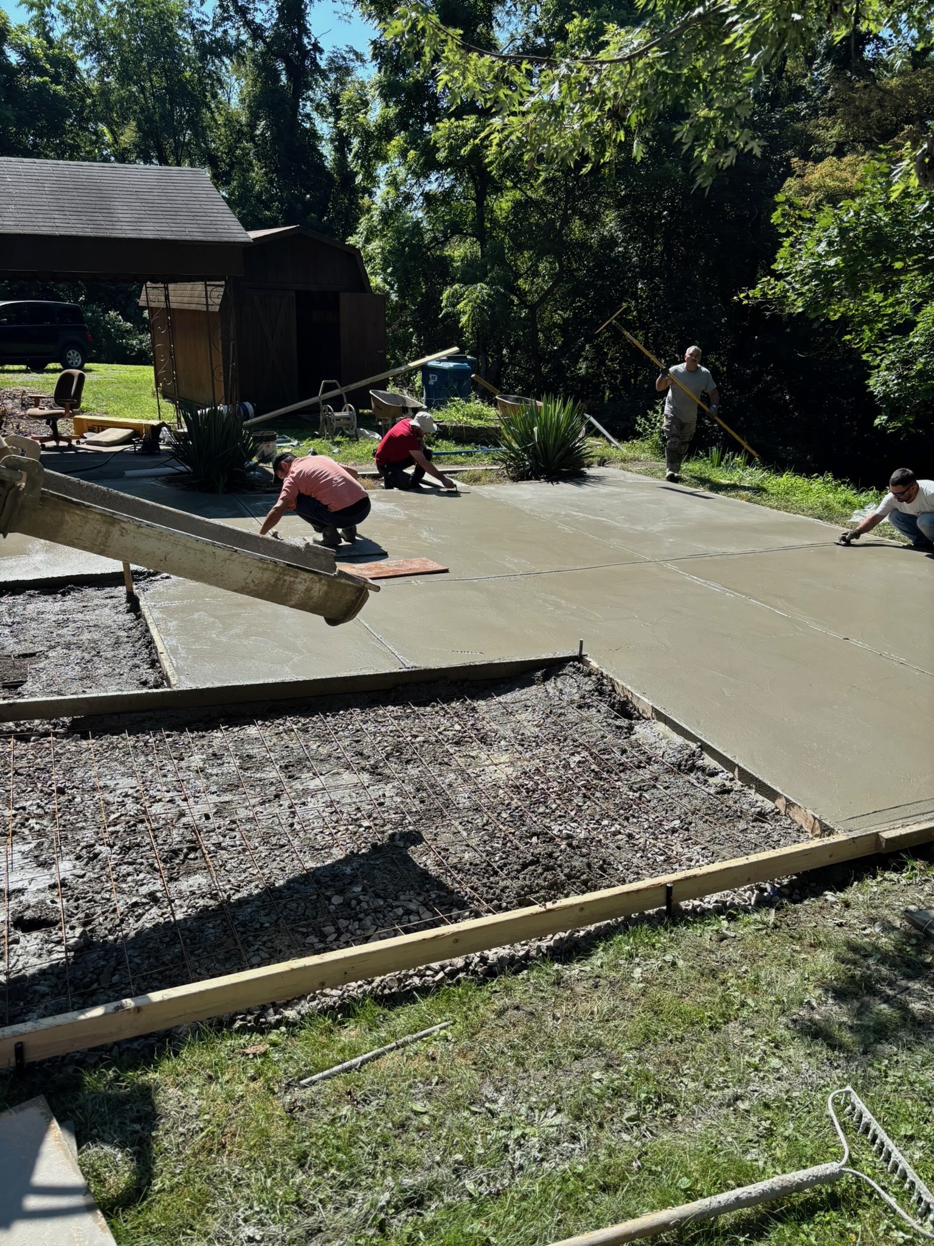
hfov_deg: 53.1
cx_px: 467
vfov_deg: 67.3
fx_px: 935
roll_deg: -1.6
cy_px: 623
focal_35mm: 26
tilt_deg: -19.7
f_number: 1.6
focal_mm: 5.96
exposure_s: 1/1949
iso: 50
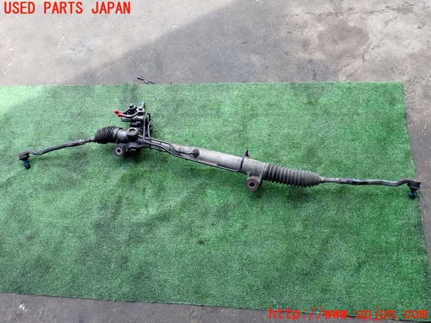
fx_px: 374
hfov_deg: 60.0
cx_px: 216
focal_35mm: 30
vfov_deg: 46.8
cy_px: 162
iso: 100
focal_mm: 5.4
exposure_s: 1/160
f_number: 3.2
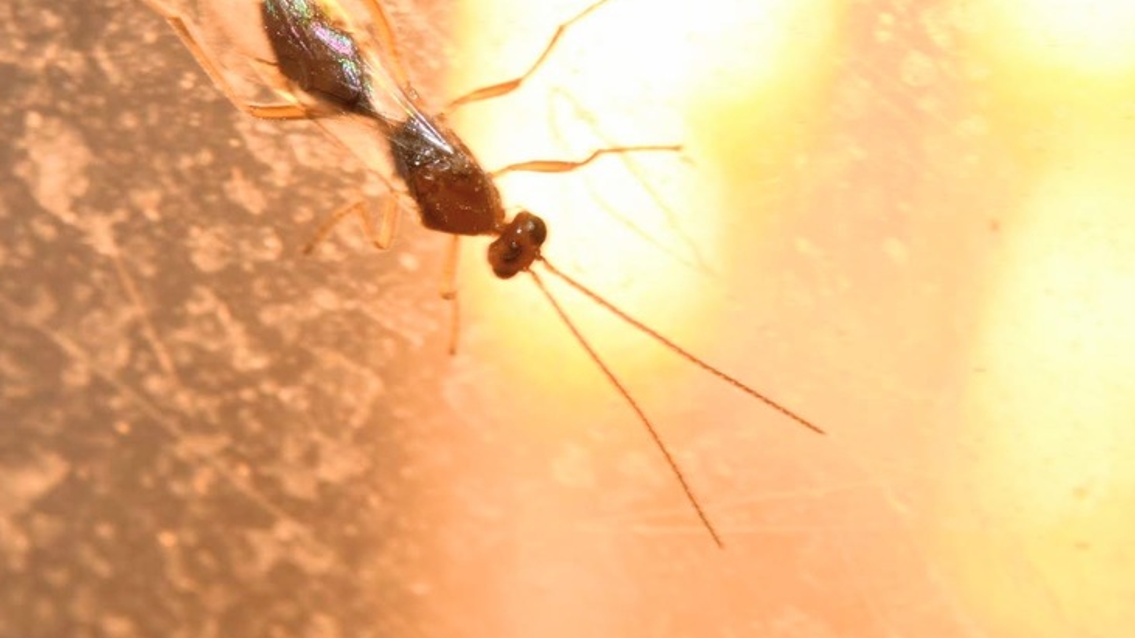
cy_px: 248
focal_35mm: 217
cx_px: 509
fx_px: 6521
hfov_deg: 9.9
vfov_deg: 5.6
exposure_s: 1/60
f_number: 32
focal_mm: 105
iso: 250
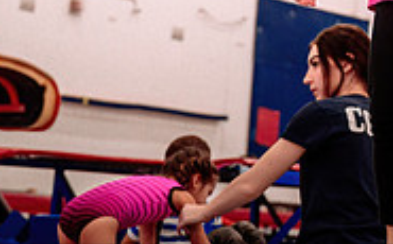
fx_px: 1380
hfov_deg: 16.2
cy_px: 24
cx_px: 199
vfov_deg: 10.1
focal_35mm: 129
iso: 1600
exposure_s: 1/400
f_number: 2.8
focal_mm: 36
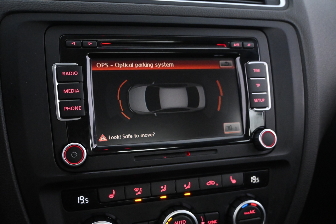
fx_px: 343
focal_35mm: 37
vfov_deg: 36.2
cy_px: 112
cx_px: 168
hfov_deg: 52.2
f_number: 4.5
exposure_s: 1/40
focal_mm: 24.5
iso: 6400
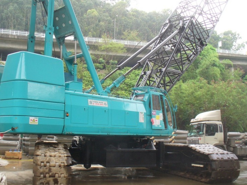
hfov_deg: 45.7
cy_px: 96
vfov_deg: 35.1
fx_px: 292
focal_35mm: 41
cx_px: 113
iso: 150
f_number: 2.8
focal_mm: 6.1
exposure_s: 1/25
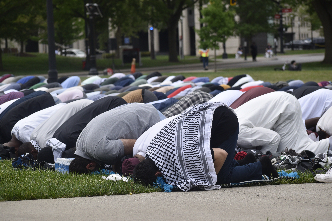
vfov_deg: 9.9
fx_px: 1273
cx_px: 166
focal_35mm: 138
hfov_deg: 14.9
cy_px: 110
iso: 200
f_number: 6.3
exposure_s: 1/640
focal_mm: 92
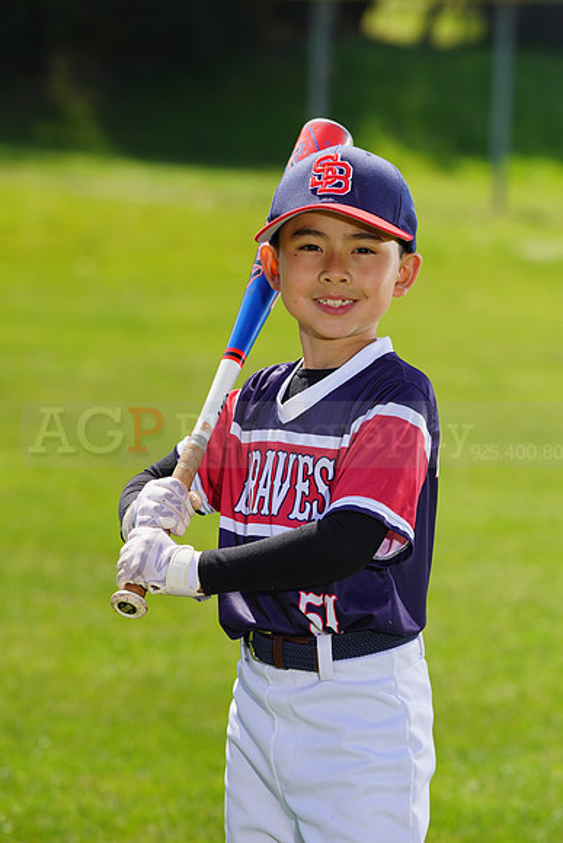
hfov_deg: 6.5
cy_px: 422
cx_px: 282
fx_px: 4970
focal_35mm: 212
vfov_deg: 9.7
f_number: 8
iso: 100
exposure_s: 1/250
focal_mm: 212
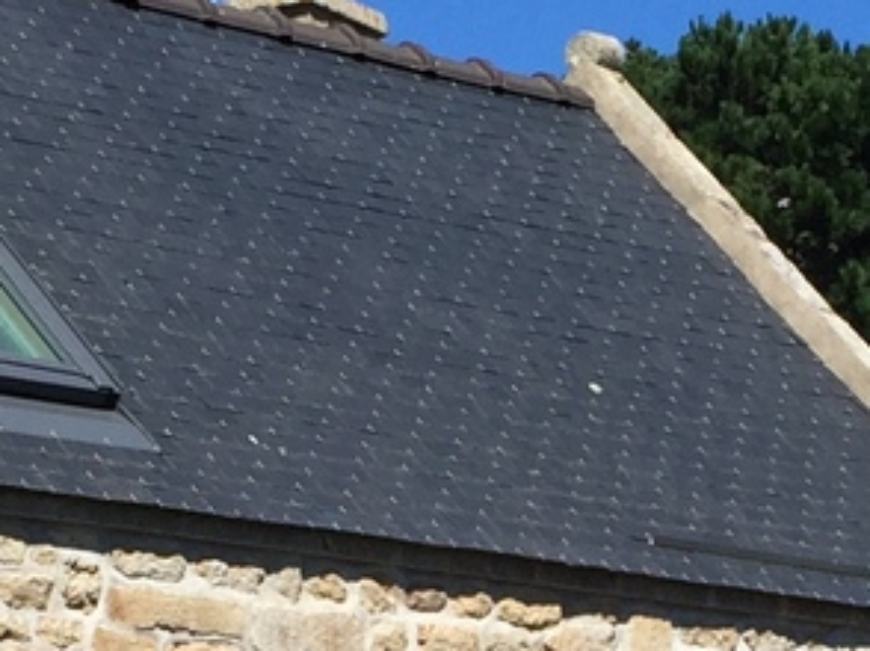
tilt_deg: +6.6
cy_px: 746
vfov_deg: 9.3
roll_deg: +0.4
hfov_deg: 12.5
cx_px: 610
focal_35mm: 158
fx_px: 3968
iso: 32
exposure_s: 1/2083
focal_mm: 4.15
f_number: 2.2
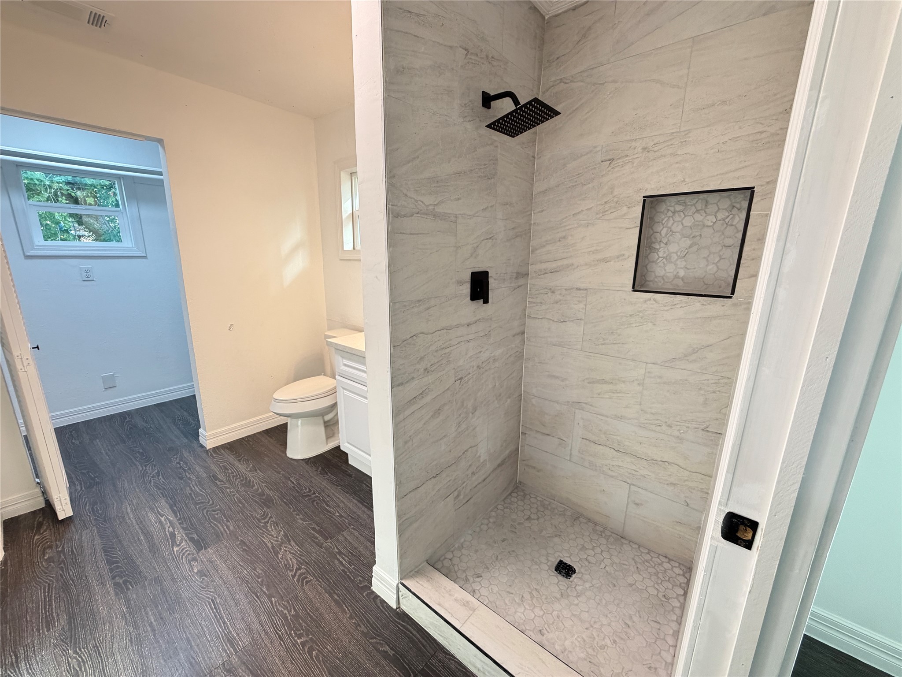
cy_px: 338
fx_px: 365
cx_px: 451
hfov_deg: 102.1
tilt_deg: -13.6
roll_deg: -0.3
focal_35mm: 14
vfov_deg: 85.7
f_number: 2.2
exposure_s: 1/60
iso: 320
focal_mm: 2.22
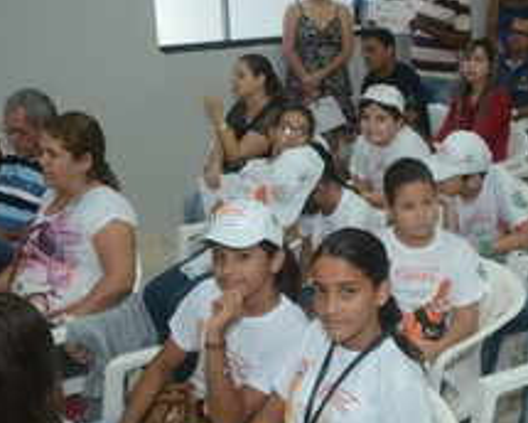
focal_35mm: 59
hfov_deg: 31.1
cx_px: 422
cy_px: 268
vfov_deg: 25.7
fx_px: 922
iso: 1600
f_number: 3.5
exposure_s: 1/125
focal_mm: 20
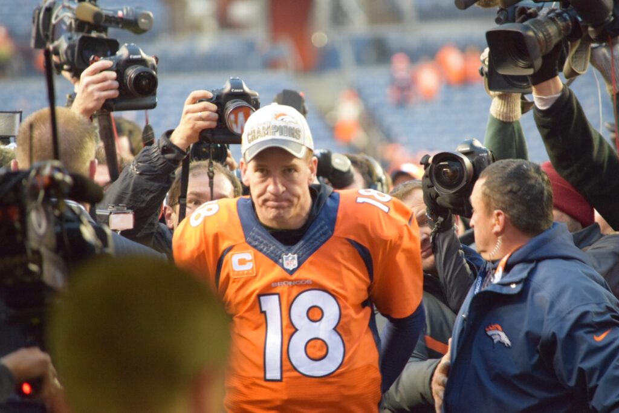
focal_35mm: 420
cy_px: 206
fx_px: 7222
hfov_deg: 4.9
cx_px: 310
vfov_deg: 3.3
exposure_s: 1/125
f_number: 5.6
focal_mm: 280
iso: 4500
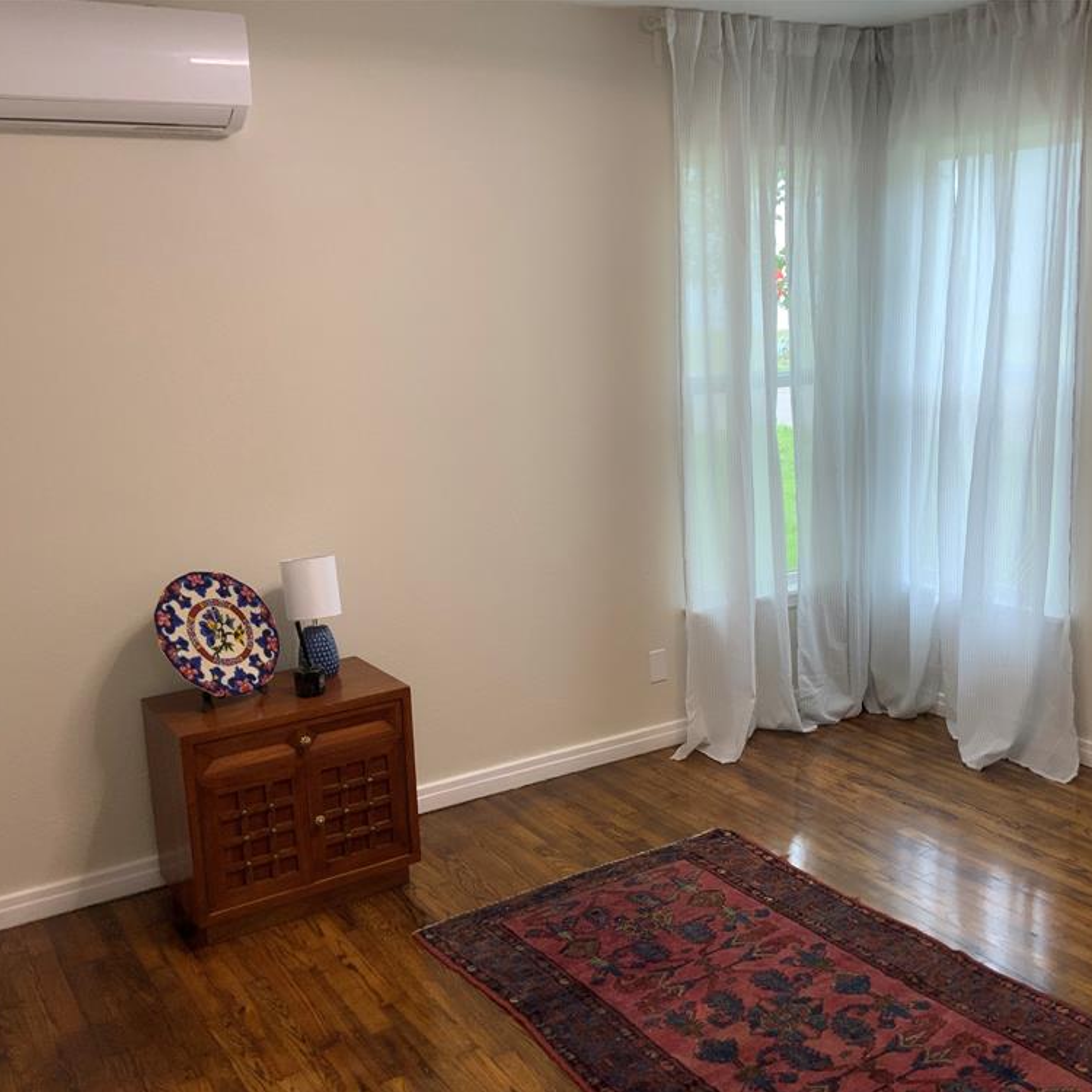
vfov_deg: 47.2
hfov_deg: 47.1
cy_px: 558
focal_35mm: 35
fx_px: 1249
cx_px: 614
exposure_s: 1/60
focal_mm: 3
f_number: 1.8
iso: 50
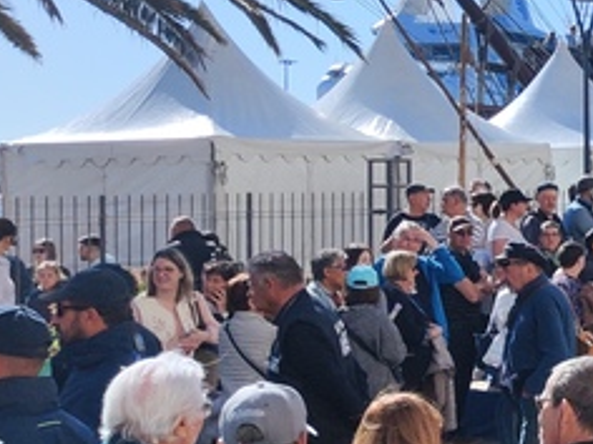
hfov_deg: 15.9
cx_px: 1083
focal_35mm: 104
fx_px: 1782
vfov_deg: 14.2
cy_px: 176
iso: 50
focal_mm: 5.59
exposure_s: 1/3940
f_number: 1.88
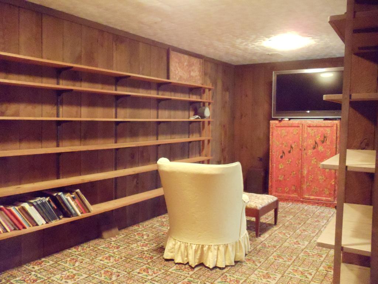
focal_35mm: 44
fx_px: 480
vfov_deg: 32.9
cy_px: 142
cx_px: 189
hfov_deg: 42.9
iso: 1600
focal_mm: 6
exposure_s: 1/8
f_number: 3.5
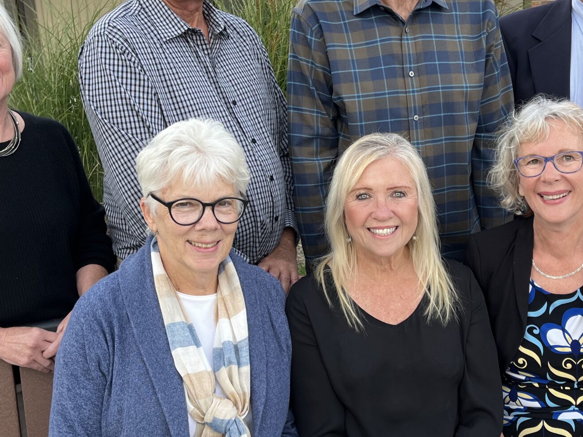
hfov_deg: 37.1
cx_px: 383
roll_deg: +2.1
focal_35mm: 51
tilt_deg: -14.0
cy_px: 210
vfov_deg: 28.6
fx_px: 859
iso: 40
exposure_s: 1/283
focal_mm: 5.1
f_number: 1.6
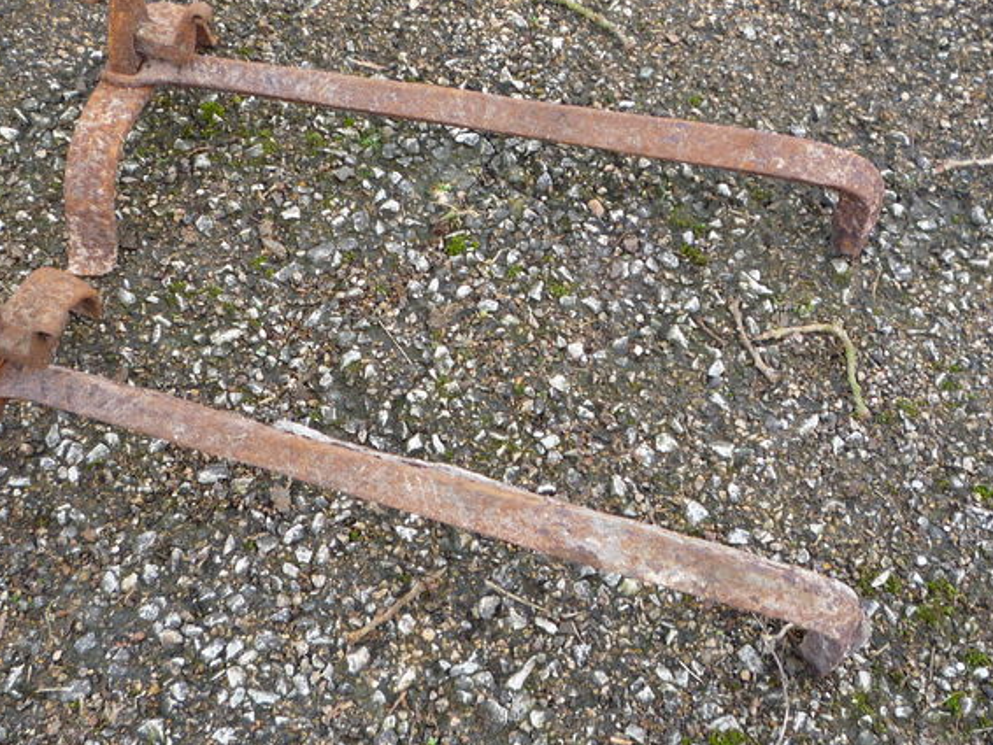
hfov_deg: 36.1
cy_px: 184
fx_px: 1521
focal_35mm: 53
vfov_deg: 27.2
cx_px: 460
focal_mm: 5.2
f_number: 3.3
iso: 100
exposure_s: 1/40
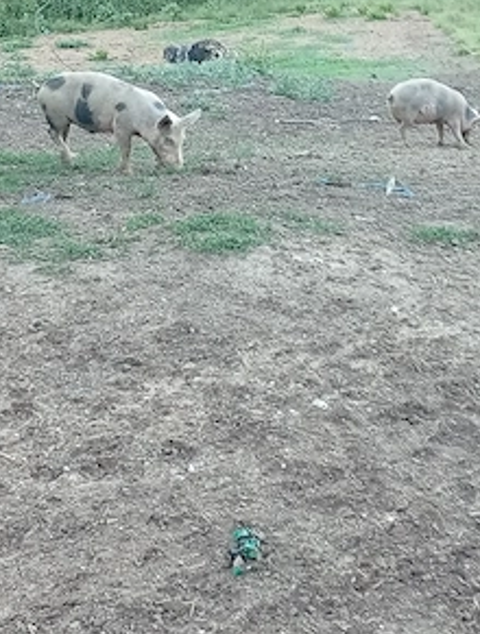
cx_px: 284
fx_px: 1508
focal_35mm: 82
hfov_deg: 18.1
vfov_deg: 23.7
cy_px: 242
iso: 160
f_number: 1.8
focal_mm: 3.98
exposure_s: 1/50.3
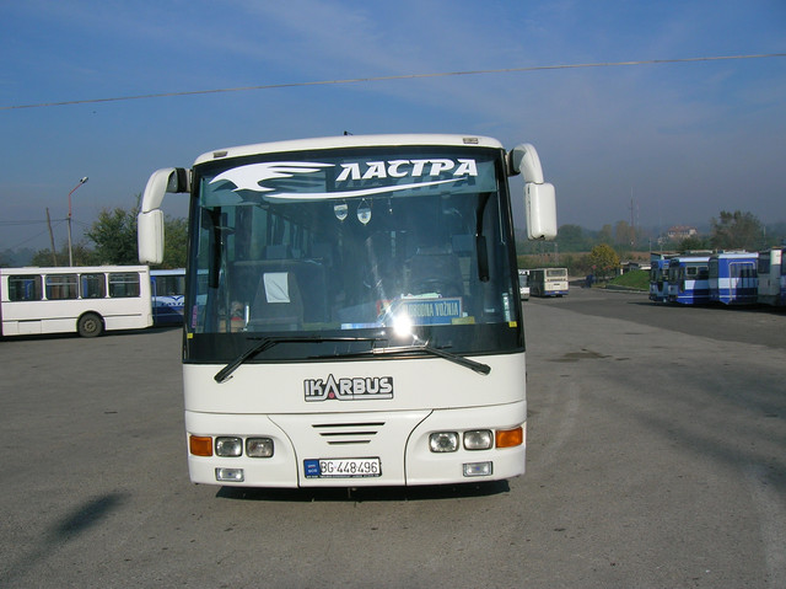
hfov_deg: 54.0
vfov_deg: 41.7
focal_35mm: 34
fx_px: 771
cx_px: 393
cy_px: 294
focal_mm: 5.7
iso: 50
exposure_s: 1/843
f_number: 4.9
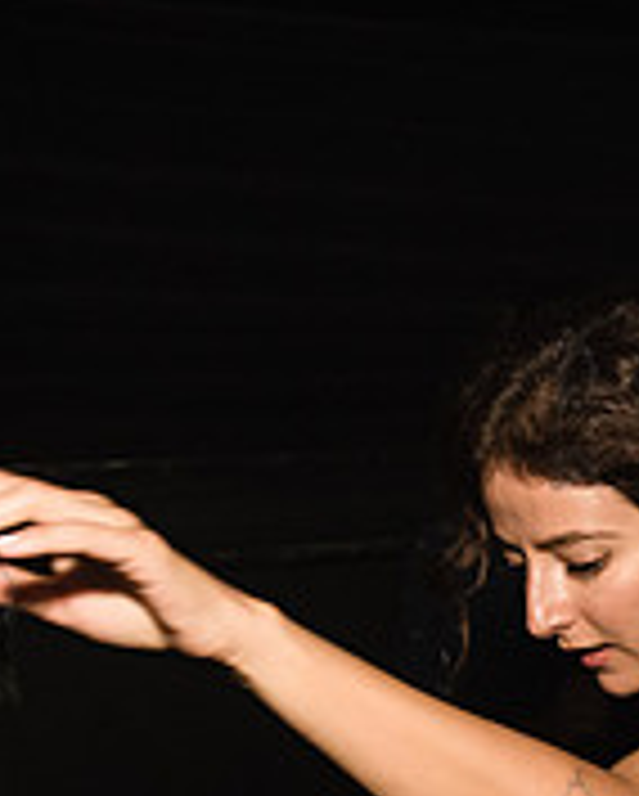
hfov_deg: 16.5
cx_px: 826
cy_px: 1011
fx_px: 2077
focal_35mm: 88
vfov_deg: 20.1
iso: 2000
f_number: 3.5
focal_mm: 24
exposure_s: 1/250
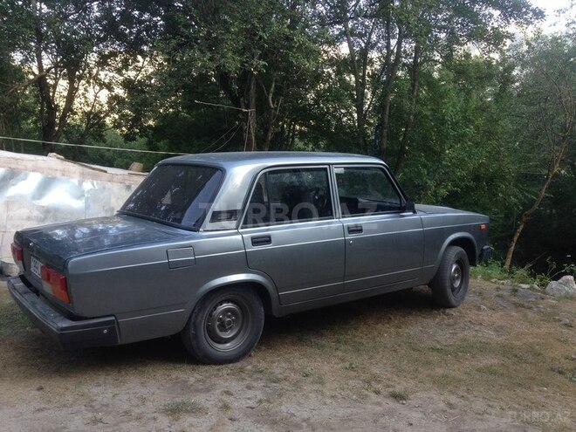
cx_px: 288
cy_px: 216
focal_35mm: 33
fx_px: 549
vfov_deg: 42.9
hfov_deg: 55.4
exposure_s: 1/120
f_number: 2.4
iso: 64
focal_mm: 4.12
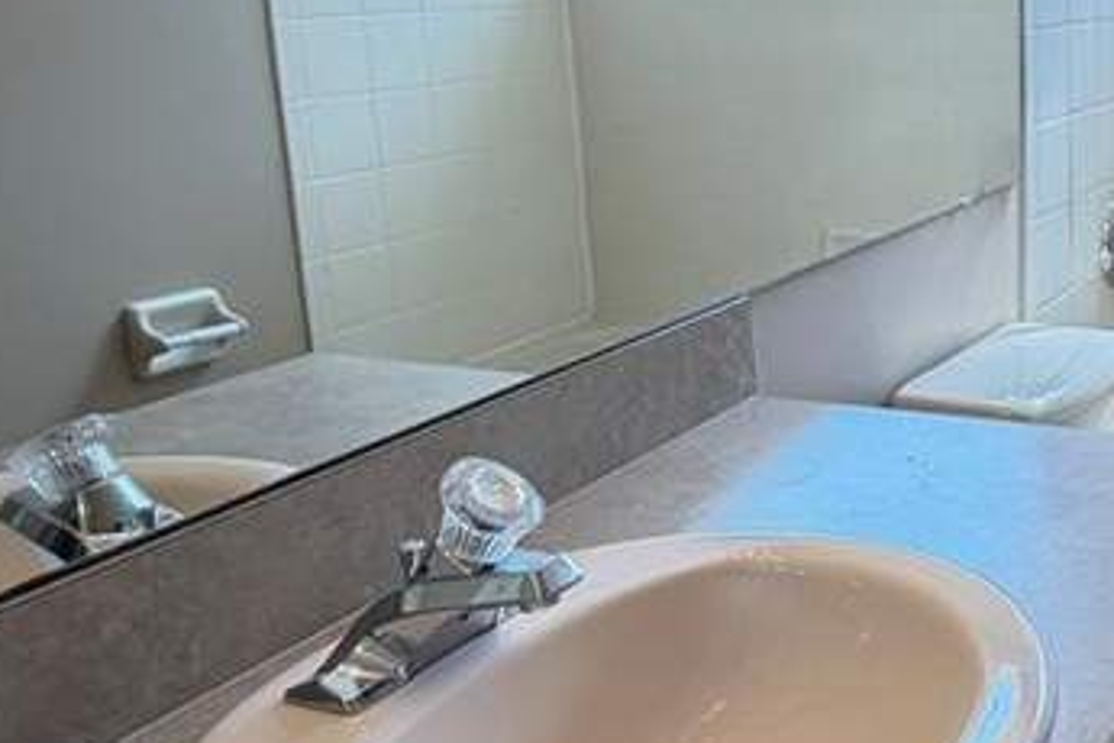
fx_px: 1392
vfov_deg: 29.6
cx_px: 1166
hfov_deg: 37.8
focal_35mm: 45
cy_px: 236
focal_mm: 2.22
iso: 160
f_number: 2.2
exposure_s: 1/120
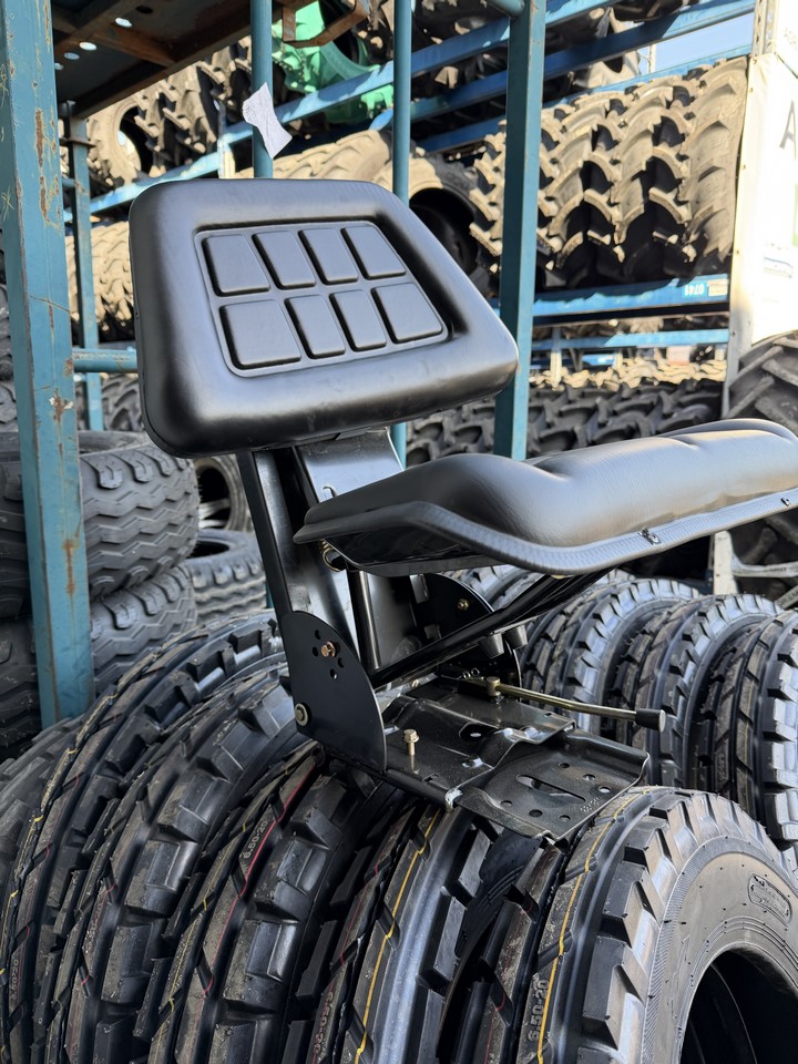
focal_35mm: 24
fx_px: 738
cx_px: 399
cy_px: 532
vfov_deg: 71.6
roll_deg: -0.9
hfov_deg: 56.8
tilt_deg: -12.4
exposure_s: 1/159
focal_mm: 6.76
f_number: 1.78
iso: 64
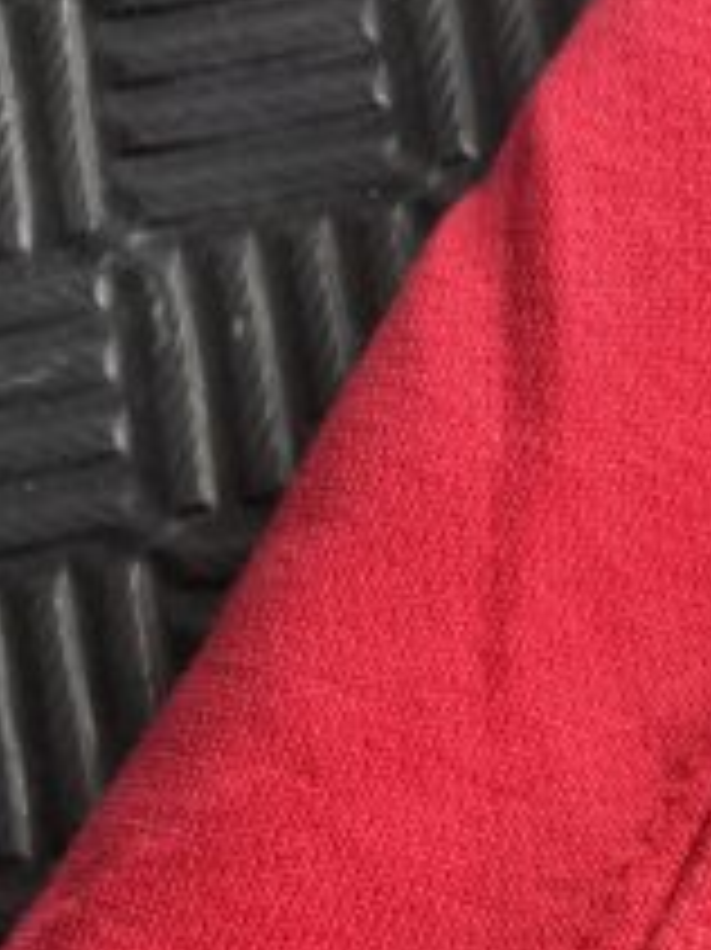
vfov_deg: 24.1
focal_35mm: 74
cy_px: 1121
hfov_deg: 18.9
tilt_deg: -78.4
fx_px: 2029
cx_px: 828
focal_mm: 4.2
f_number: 1.6
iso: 250
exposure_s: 1/60
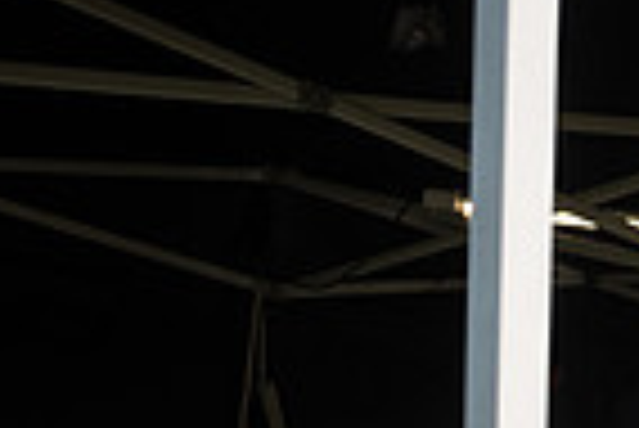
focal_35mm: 106
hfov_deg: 15.4
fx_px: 1883
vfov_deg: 12.4
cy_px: 624
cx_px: 1287
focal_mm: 26
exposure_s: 1/640
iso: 200
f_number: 5.6
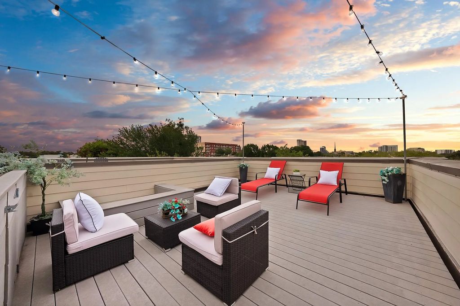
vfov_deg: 90.0
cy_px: 153
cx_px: 230
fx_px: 153
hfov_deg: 112.6
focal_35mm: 12
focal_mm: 12
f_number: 9
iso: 640
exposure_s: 1/40
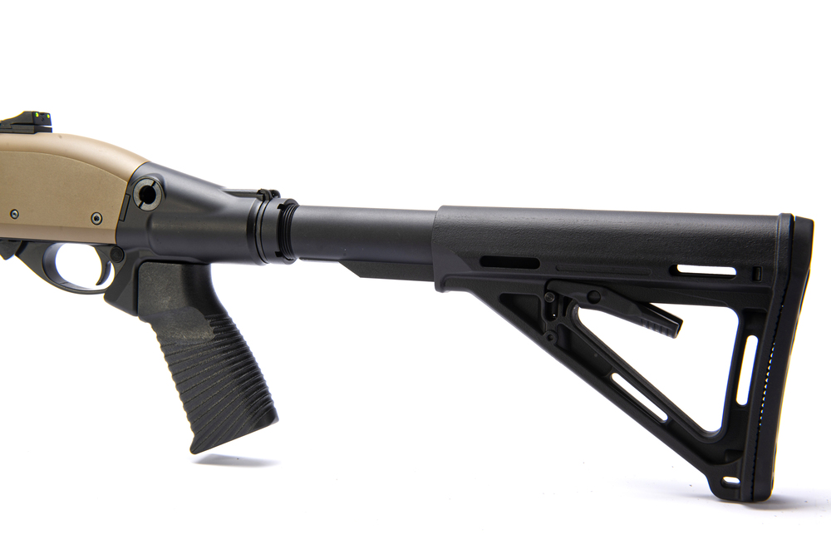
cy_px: 278
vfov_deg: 27.0
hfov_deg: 39.6
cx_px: 416
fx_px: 1154
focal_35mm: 50
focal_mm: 50
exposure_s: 1/100
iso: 100
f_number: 18
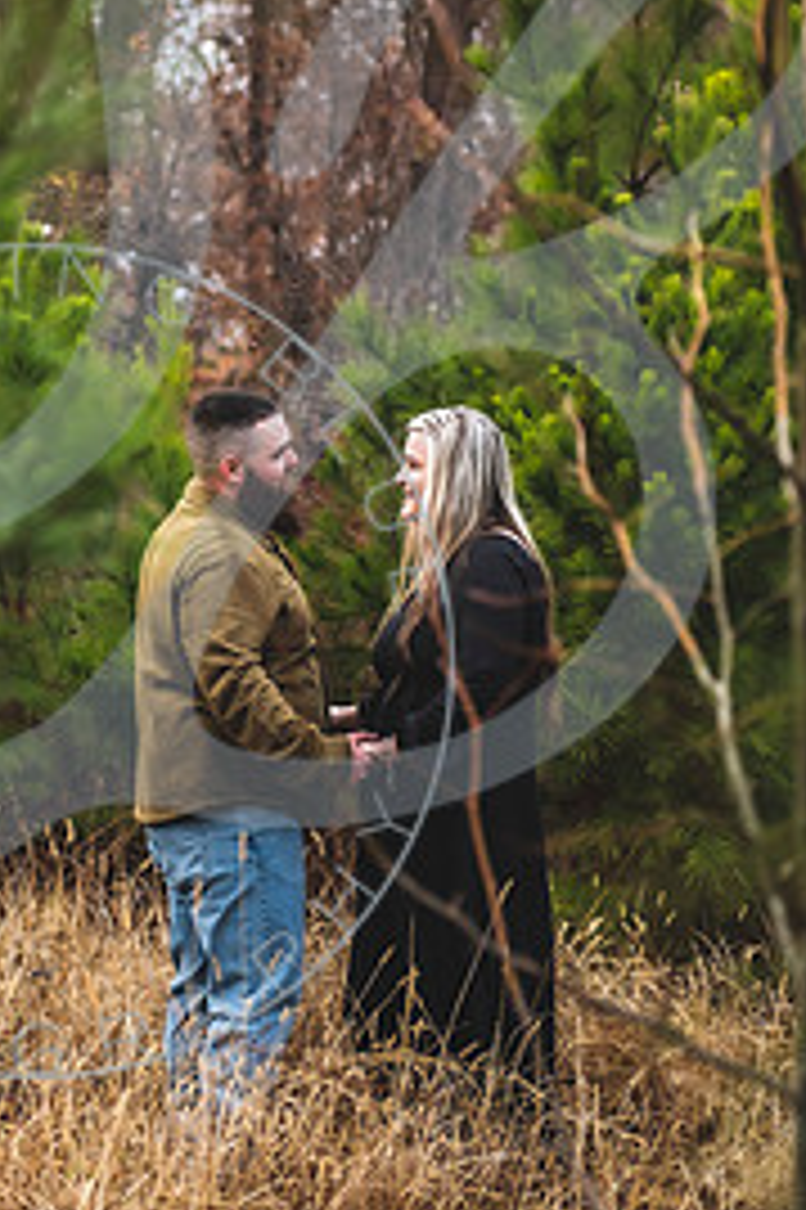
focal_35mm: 117
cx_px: 239
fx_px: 3934
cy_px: 319
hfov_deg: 11.7
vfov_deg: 17.4
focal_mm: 70
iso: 500
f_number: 2.8
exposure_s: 1/250
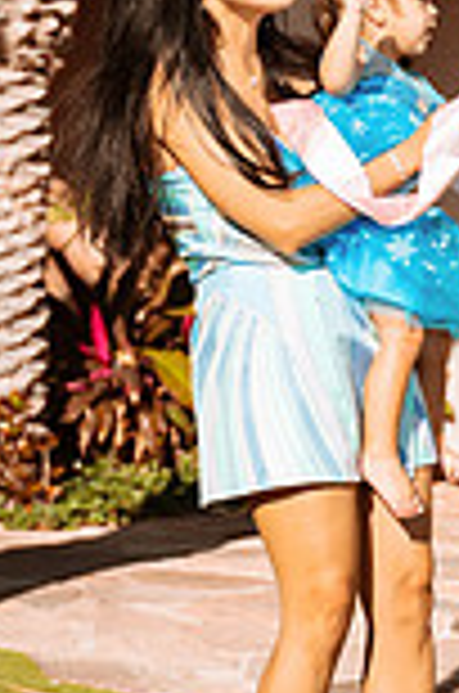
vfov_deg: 16.6
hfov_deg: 10.8
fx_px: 2363
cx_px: 626
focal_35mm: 123
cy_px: 176
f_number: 2.8
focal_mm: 42
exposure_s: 1/5000
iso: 100
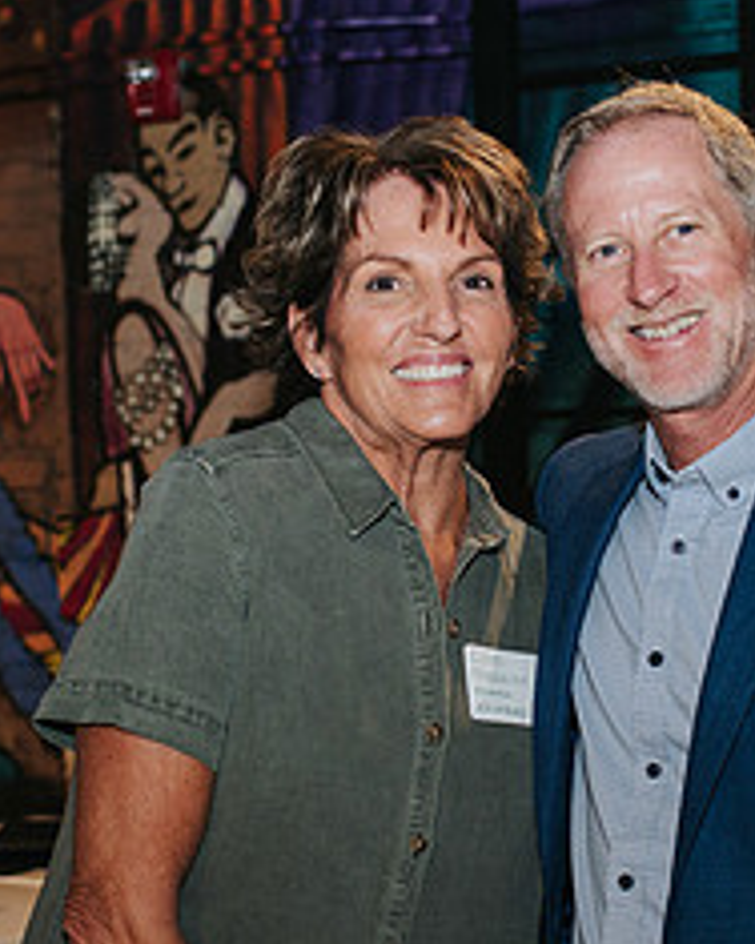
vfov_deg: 21.7
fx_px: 2458
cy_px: 502
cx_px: 442
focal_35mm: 88
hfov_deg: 17.5
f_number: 2.8
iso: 800
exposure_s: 1/200
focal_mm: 35
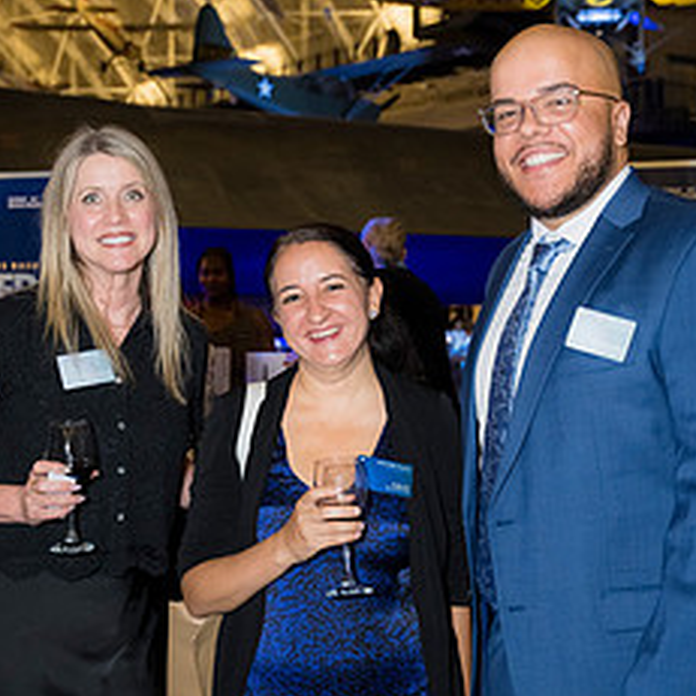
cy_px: 377
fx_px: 1433
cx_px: 322
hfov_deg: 27.3
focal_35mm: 63
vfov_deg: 27.3
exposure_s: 1/160
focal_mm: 38
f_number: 4
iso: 3200
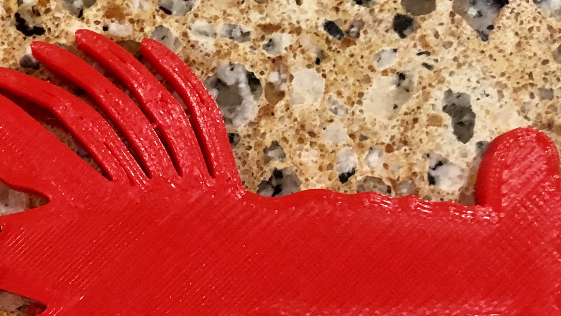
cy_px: 234
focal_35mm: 74
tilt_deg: -86.7
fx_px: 1101
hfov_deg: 28.0
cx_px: 109
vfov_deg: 16.2
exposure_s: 1/7
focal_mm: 4
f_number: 1.8
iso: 100
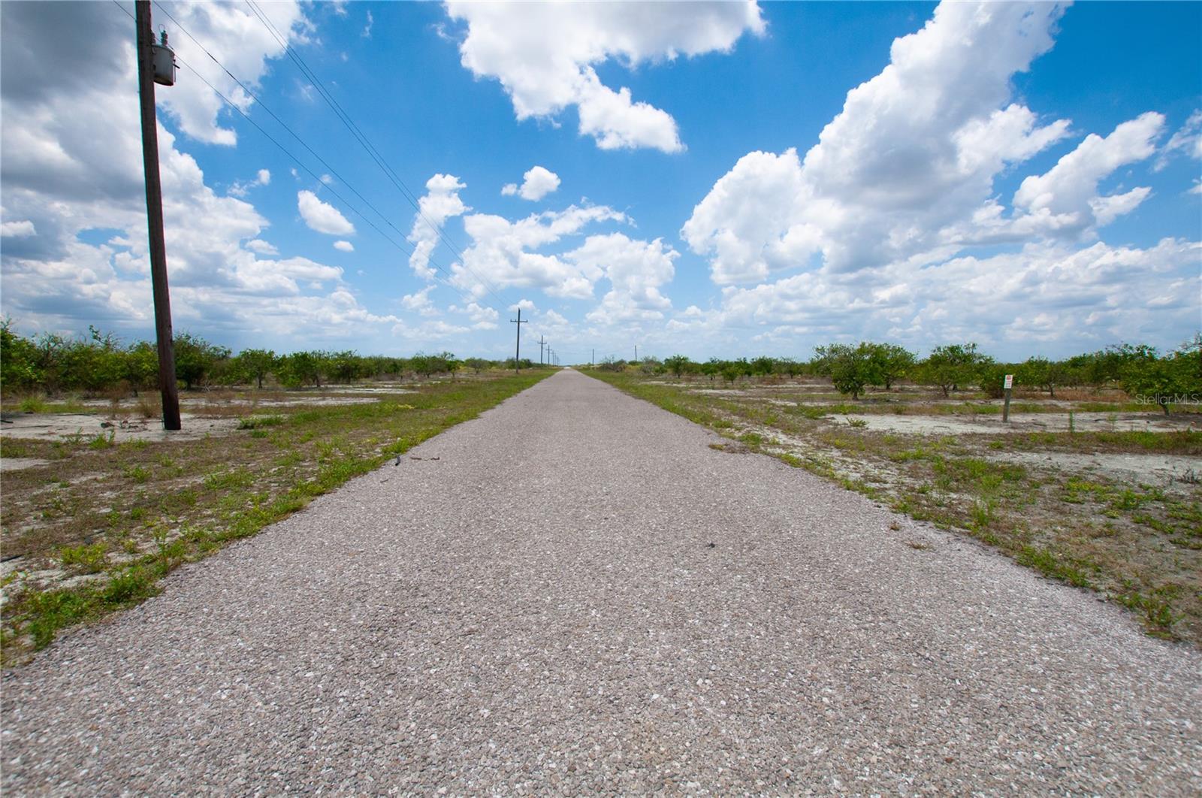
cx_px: 601
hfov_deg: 100.5
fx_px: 500
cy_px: 399
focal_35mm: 15
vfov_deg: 77.2
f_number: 9
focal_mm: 10
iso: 250
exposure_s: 1/2000
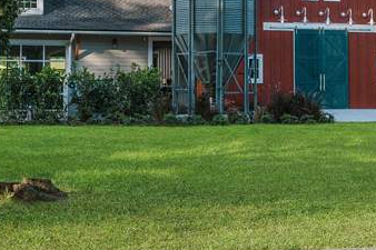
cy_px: 7
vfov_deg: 13.9
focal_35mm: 97
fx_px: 1013
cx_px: 308
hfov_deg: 20.8
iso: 200
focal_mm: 41
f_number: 7.1
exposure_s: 1/200
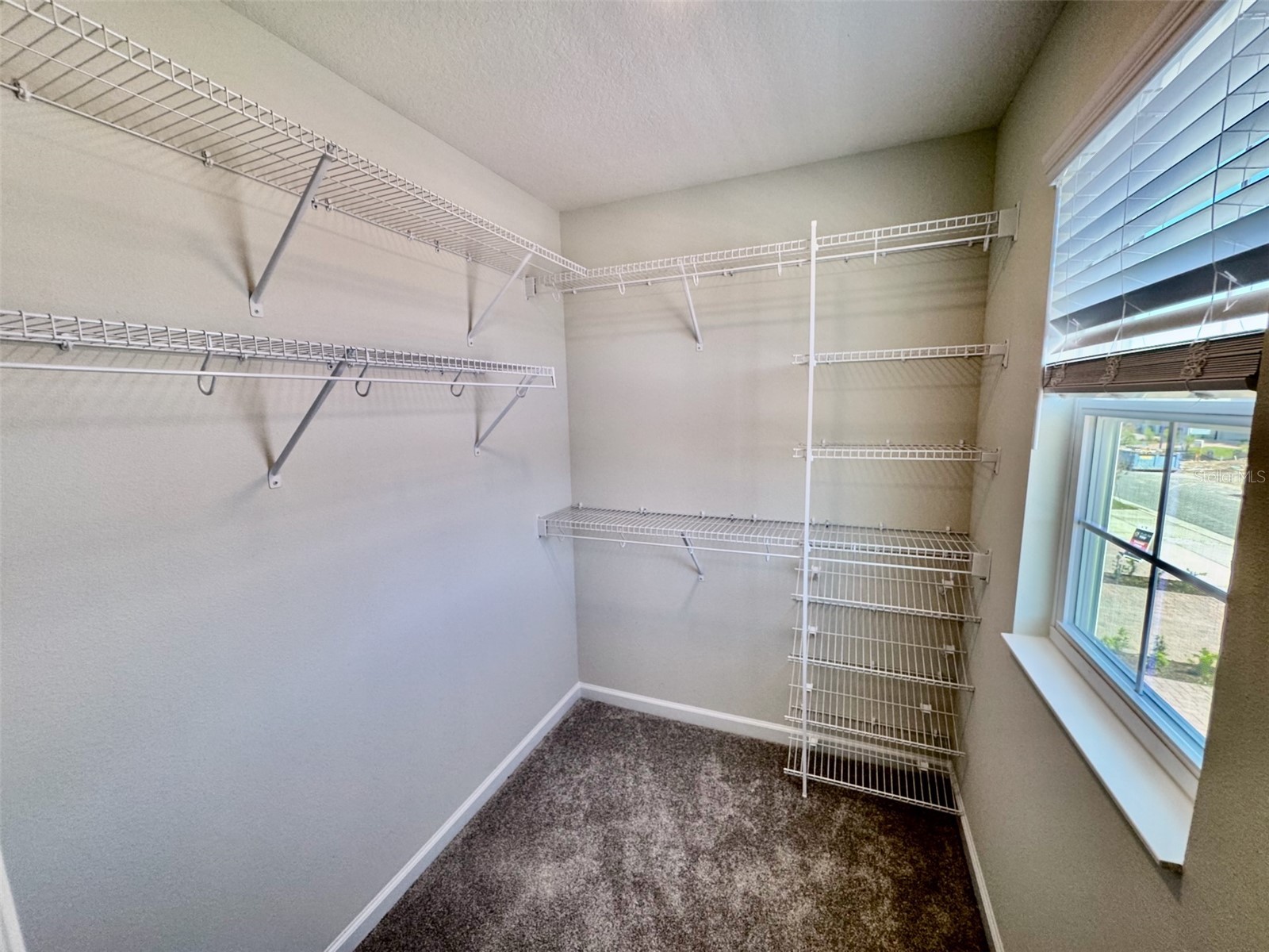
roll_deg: +1.2
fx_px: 513
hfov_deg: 102.1
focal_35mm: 14
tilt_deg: -8.5
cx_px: 634
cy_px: 476
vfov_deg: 85.7
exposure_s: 1/120
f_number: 2.2
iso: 100
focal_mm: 2.22
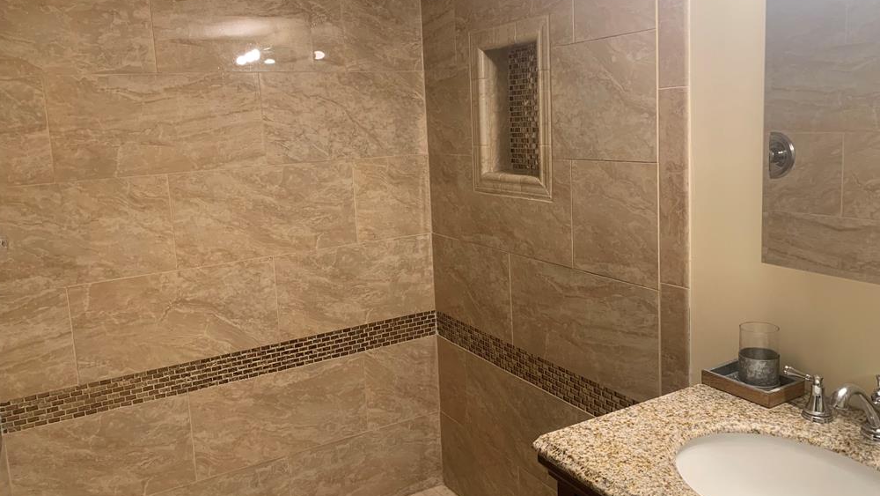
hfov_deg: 66.1
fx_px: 677
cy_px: 212
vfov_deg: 40.1
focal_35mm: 29
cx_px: 444
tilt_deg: -8.6
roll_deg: +3.2
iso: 100
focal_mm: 4.25
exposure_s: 1/60
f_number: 1.8
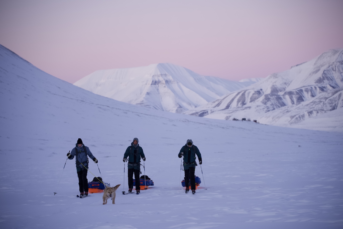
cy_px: 114
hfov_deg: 19.6
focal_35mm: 104
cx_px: 172
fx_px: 991
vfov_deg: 13.2
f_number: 2.8
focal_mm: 104
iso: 500
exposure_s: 1/320
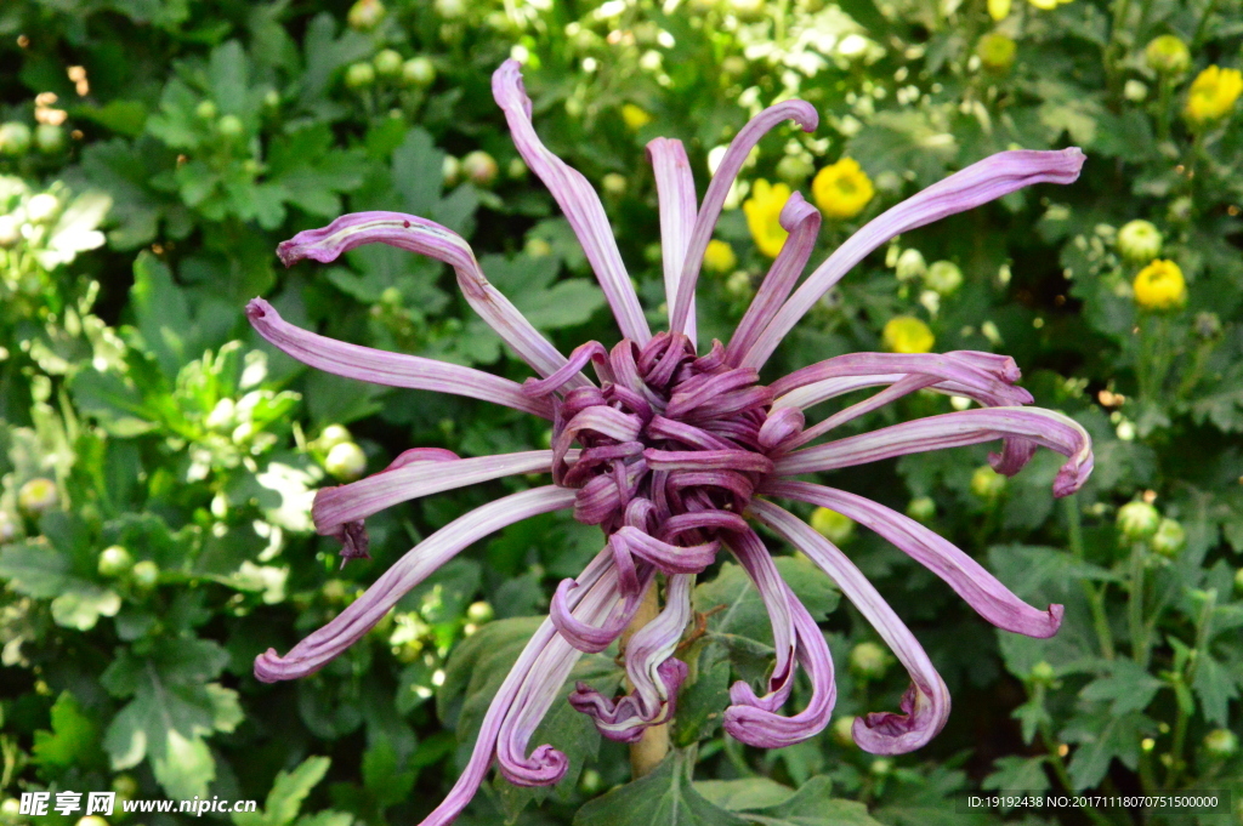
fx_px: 6003
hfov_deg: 11.8
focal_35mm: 174
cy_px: 413
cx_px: 622
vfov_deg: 7.9
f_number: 18
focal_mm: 116
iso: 6400
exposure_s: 1/100
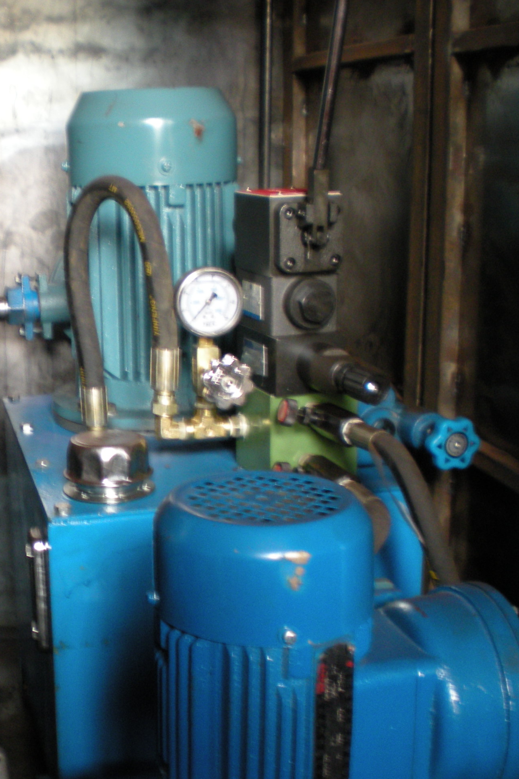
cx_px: 99
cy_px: 389
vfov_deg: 37.5
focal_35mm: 53
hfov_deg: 25.1
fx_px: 1146
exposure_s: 1/12.6
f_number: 3.1
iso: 200
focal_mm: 6.3
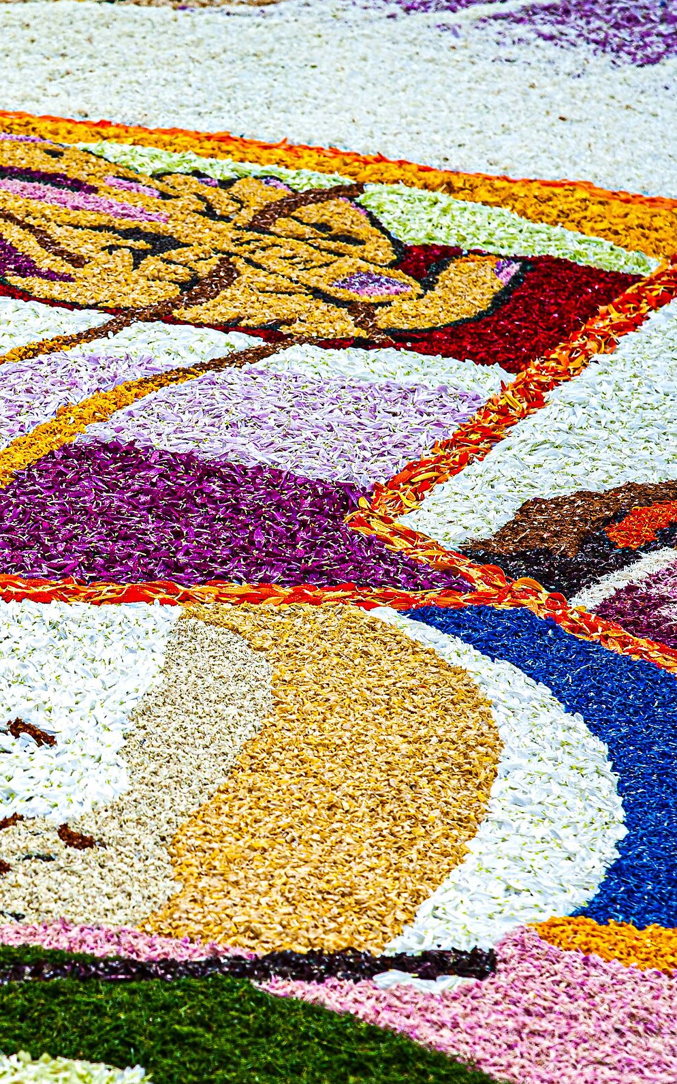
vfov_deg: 14.3
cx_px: 7
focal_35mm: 146
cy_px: 543
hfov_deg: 8.9
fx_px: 4311
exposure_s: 1/400
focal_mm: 95
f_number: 7.1
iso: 250
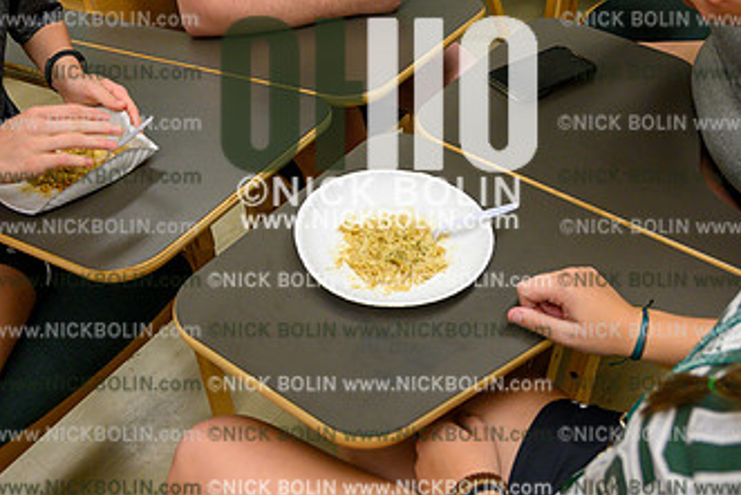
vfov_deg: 31.4
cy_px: 123
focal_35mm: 42
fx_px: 865
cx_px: 378
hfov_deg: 46.4
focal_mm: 24
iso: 1600
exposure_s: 1/250
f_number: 4.5
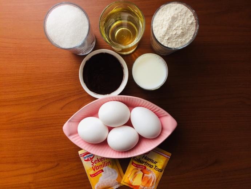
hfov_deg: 61.6
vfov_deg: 48.3
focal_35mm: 29
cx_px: 126
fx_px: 210
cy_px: 94
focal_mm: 4.15
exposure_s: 1/50
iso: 40
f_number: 2.2
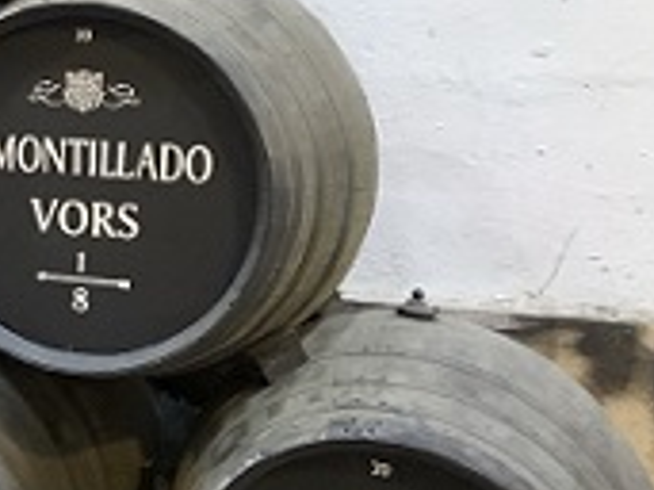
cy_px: 71
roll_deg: -1.7
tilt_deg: -2.4
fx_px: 1699
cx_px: -377
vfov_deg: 16.2
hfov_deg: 18.7
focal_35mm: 90
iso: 1000
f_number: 1.8
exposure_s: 1/17
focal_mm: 4.25
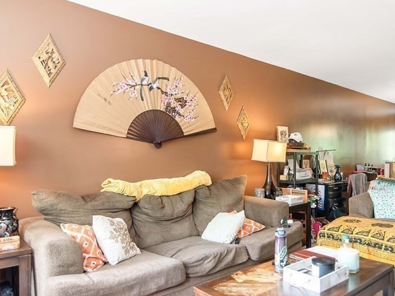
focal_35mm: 27
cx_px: 223
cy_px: 148
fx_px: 308
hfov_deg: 65.1
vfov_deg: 51.4
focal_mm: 16
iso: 800
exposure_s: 1/60
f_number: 3.5
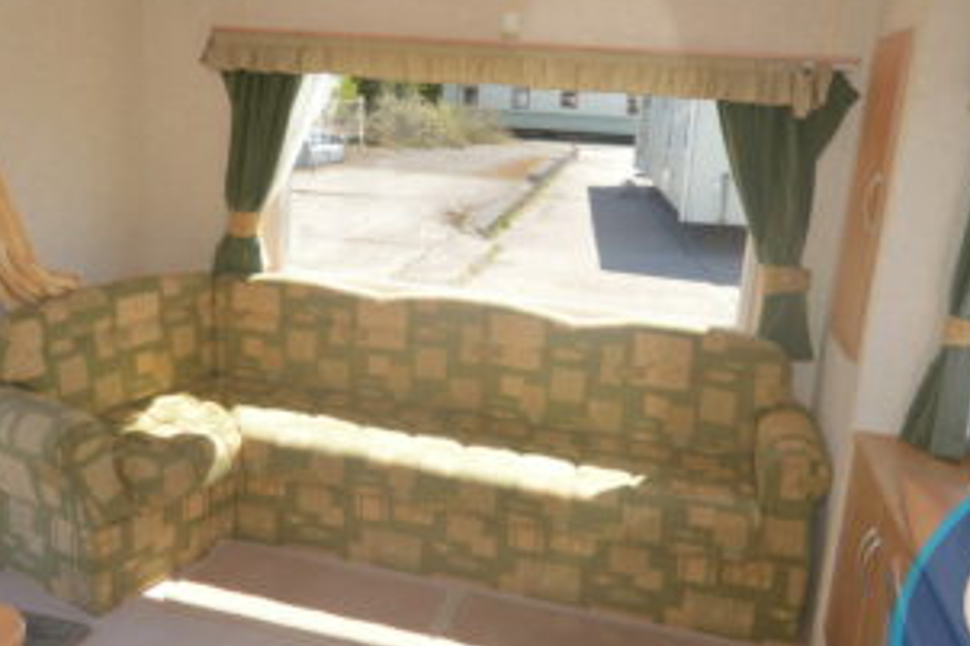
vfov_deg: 37.9
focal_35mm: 35
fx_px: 940
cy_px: 302
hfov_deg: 54.5
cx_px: 440
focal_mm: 13
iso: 100
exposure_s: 1/125
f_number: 5.6
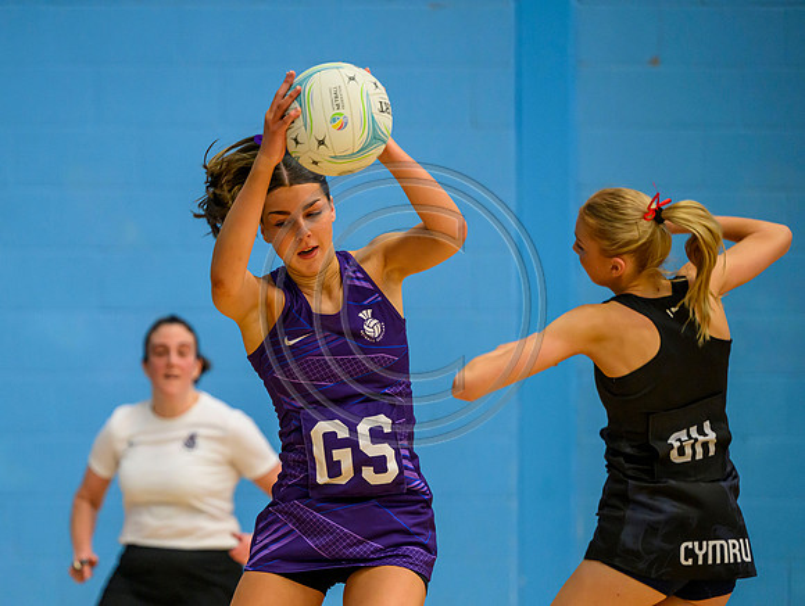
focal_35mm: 193
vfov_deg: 7.7
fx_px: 4503
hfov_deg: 10.2
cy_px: 351
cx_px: 276
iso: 4000
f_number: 2.8
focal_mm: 150
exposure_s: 1/800
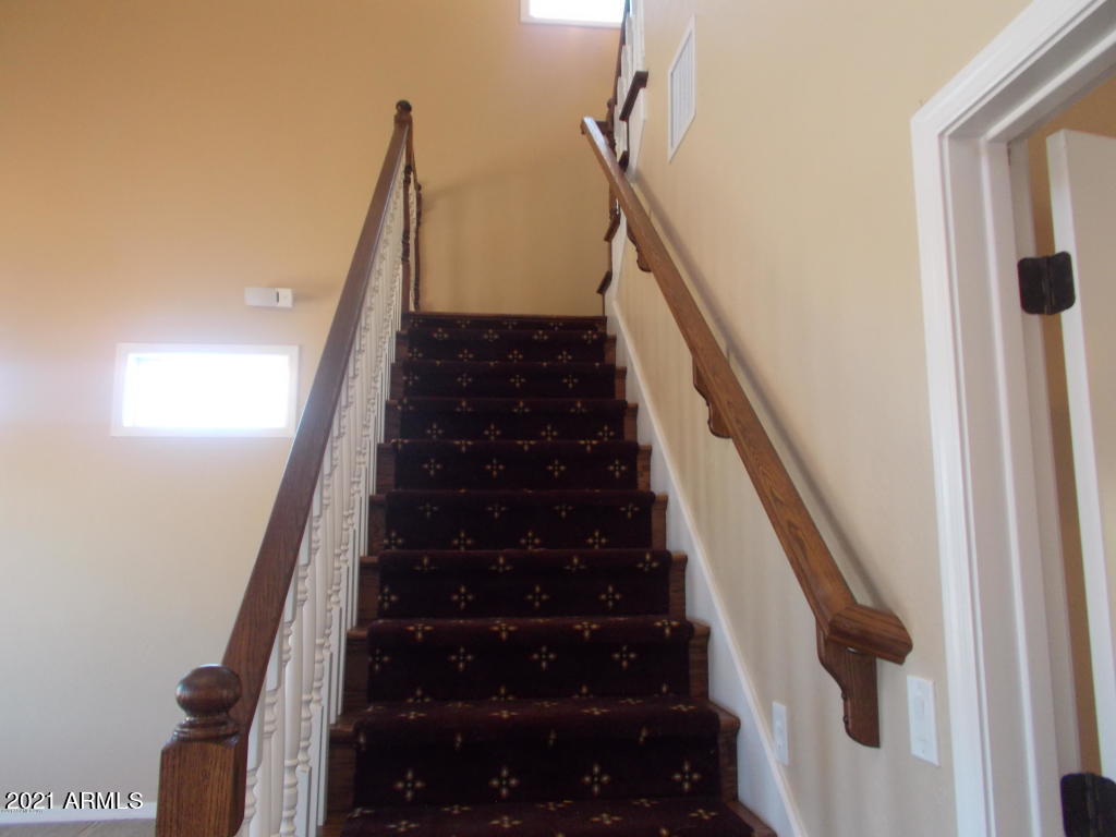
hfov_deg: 67.3
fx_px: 838
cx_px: 558
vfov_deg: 53.1
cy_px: 418
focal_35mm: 26
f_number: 3.2
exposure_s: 1/25
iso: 200
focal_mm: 4.6
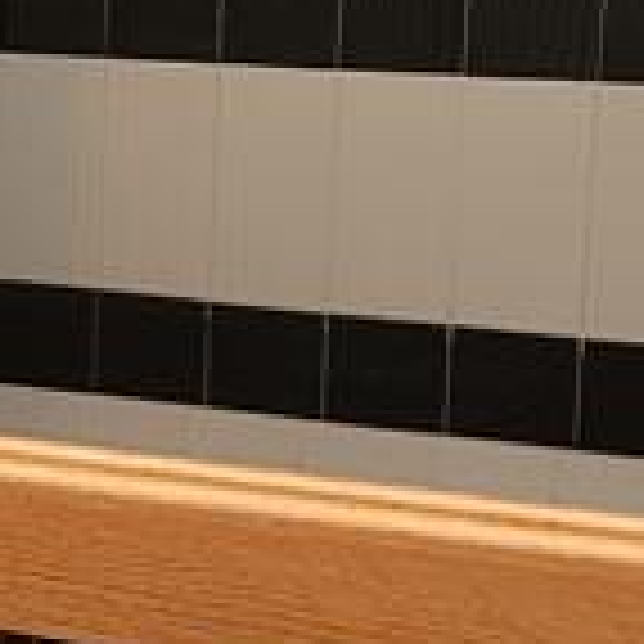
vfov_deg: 11.1
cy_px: 405
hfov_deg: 9.8
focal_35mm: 158
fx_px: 3326
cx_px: -869
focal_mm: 7
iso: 200
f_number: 1.8
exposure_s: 1/60
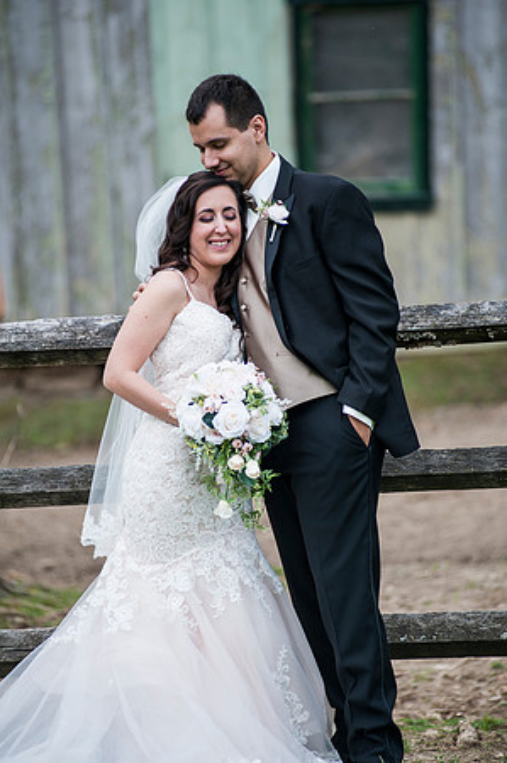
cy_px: 382
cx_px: 254
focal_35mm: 200
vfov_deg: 10.3
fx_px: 4234
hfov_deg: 6.9
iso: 200
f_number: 3.2
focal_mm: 200
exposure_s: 1/1250
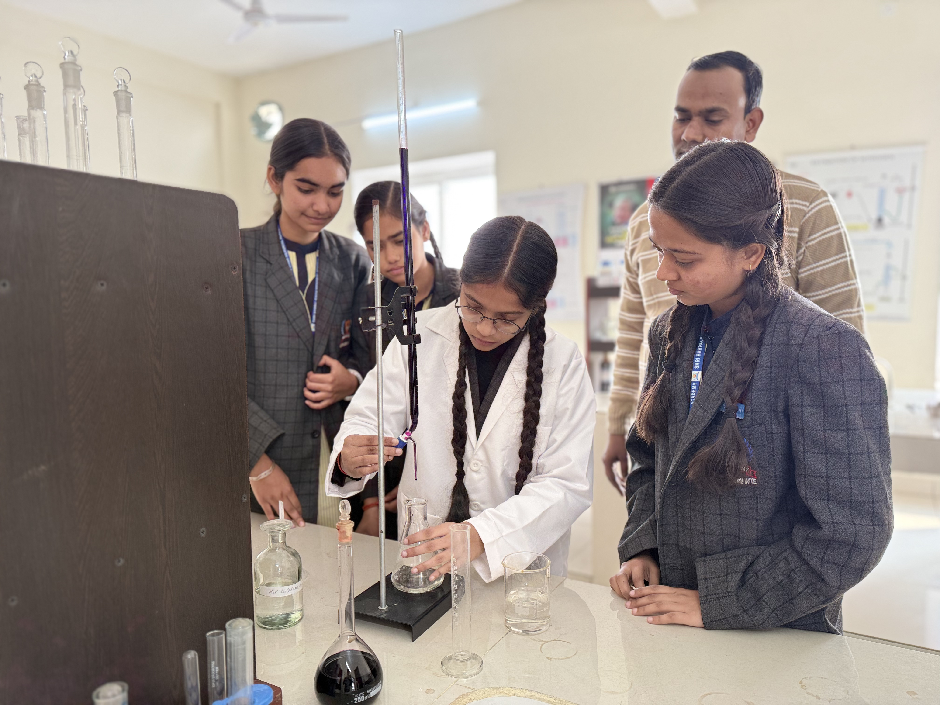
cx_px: 470
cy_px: 352
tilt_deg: -4.7
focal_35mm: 24
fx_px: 652
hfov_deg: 71.6
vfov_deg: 56.8
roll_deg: +1.0
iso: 100
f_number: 1.78
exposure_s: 1/100
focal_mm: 6.76
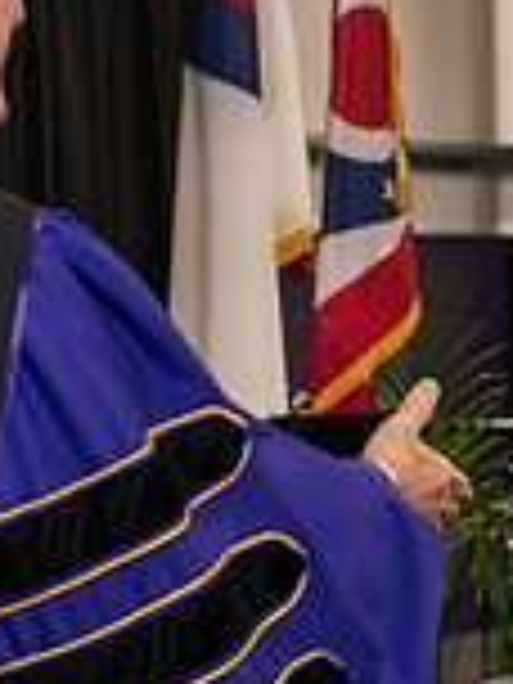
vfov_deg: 8.7
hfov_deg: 6.5
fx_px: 4485
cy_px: 344
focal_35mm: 227
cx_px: 518
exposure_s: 1/125
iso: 2000
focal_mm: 62
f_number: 5
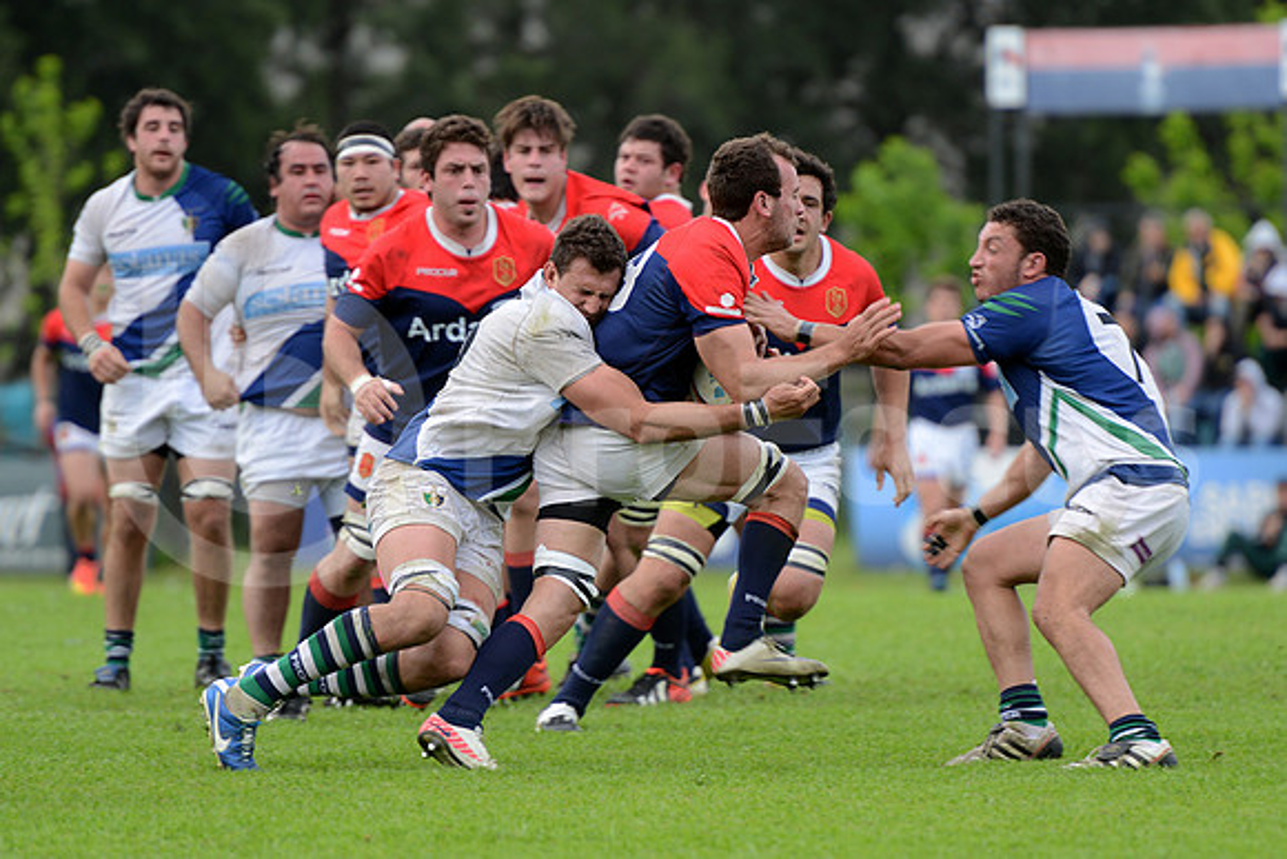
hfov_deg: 7.6
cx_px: 644
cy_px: 430
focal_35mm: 270
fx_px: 9654
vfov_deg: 5.1
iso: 640
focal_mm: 270
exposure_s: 1/500
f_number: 4
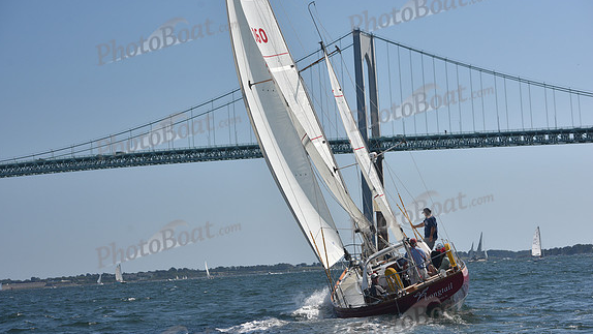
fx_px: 1431
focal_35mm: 91
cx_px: 295
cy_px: 173
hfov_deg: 23.4
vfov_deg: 13.3
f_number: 6.3
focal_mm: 86
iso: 250
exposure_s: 1/1000
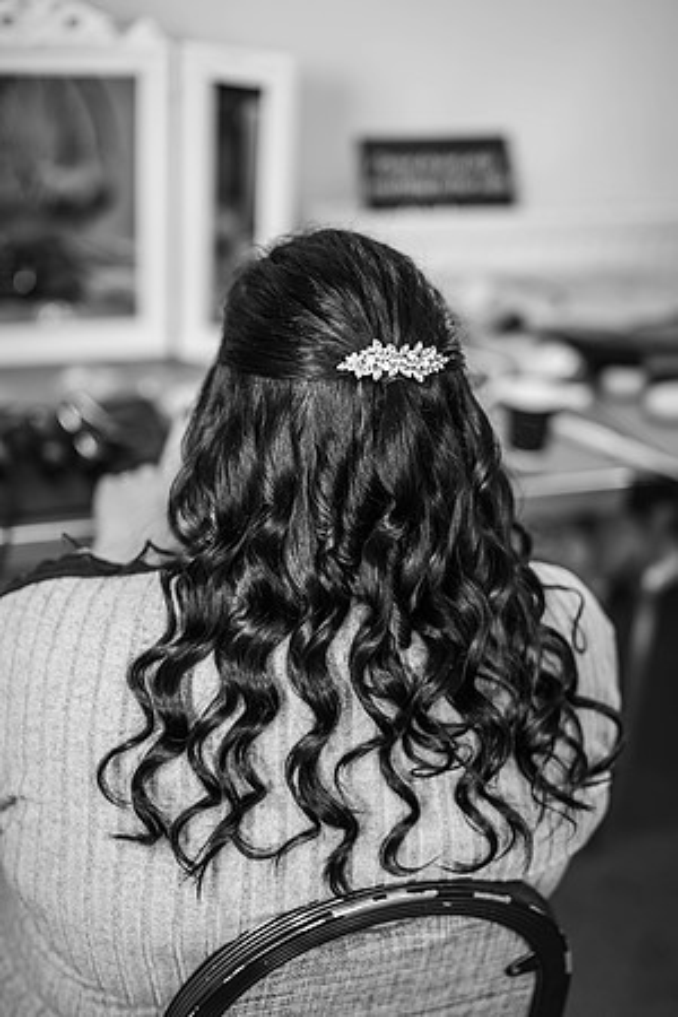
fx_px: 1412
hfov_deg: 27.0
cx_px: 339
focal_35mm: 50
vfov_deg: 39.6
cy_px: 508
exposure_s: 1/250
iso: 1250
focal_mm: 50
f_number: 1.8
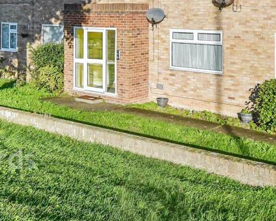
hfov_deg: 35.4
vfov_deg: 27.3
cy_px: 10
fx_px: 433
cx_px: 136
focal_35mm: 53
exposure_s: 1/8000
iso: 2000
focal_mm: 16
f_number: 8
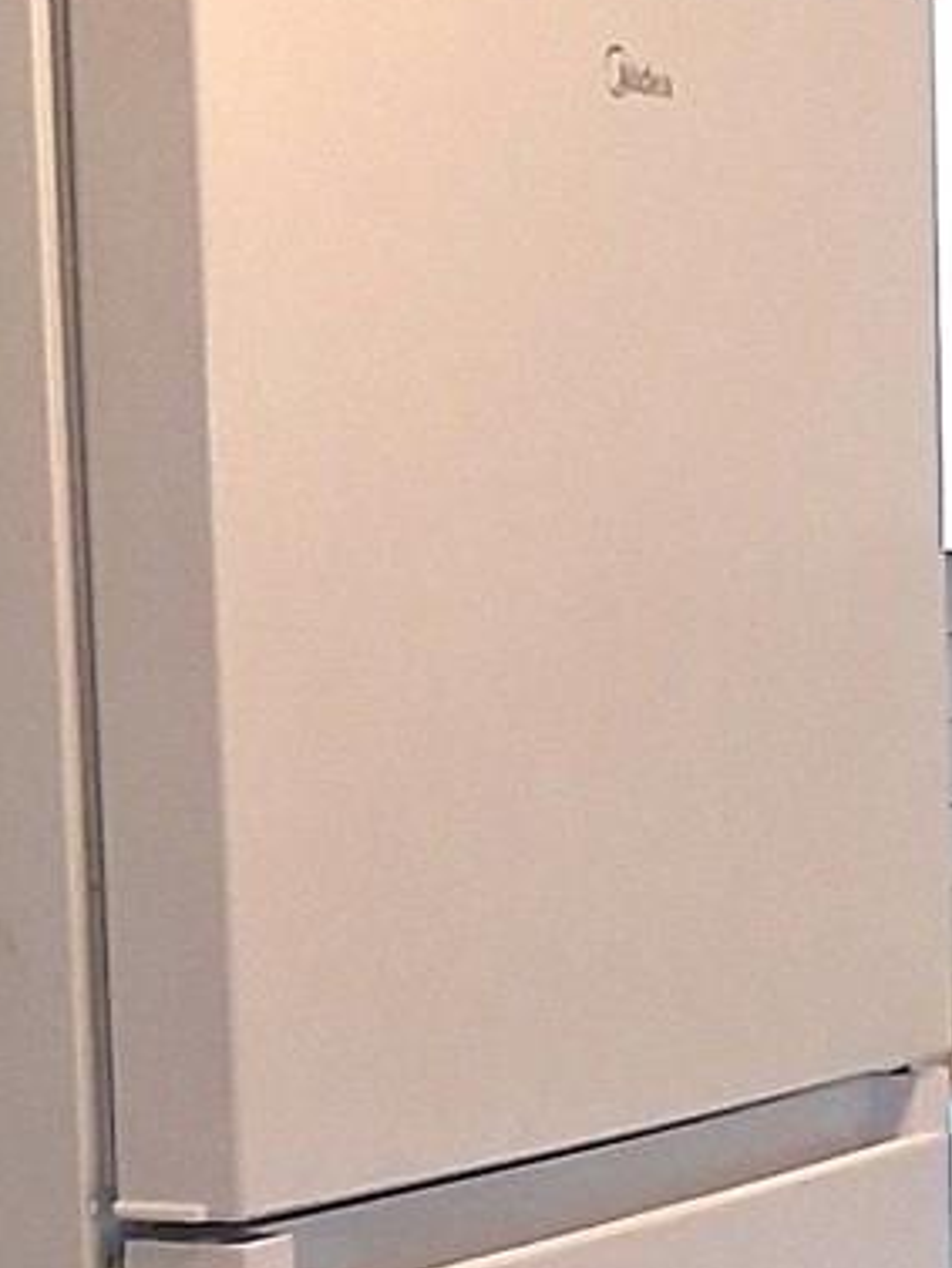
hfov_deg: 8.7
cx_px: 2042
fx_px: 5827
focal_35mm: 159
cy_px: 1241
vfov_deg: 12.3
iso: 250
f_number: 1.8
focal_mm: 3.98
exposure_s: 1/50
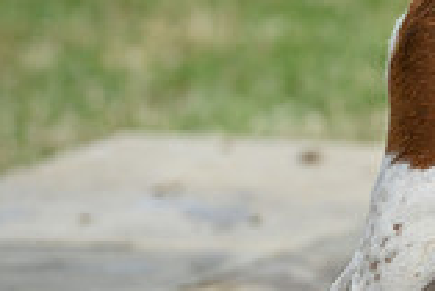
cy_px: 85
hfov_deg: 3.2
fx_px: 7801
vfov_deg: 2.1
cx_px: 751
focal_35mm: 645
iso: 360
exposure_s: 1/1000
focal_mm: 175
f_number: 4.5
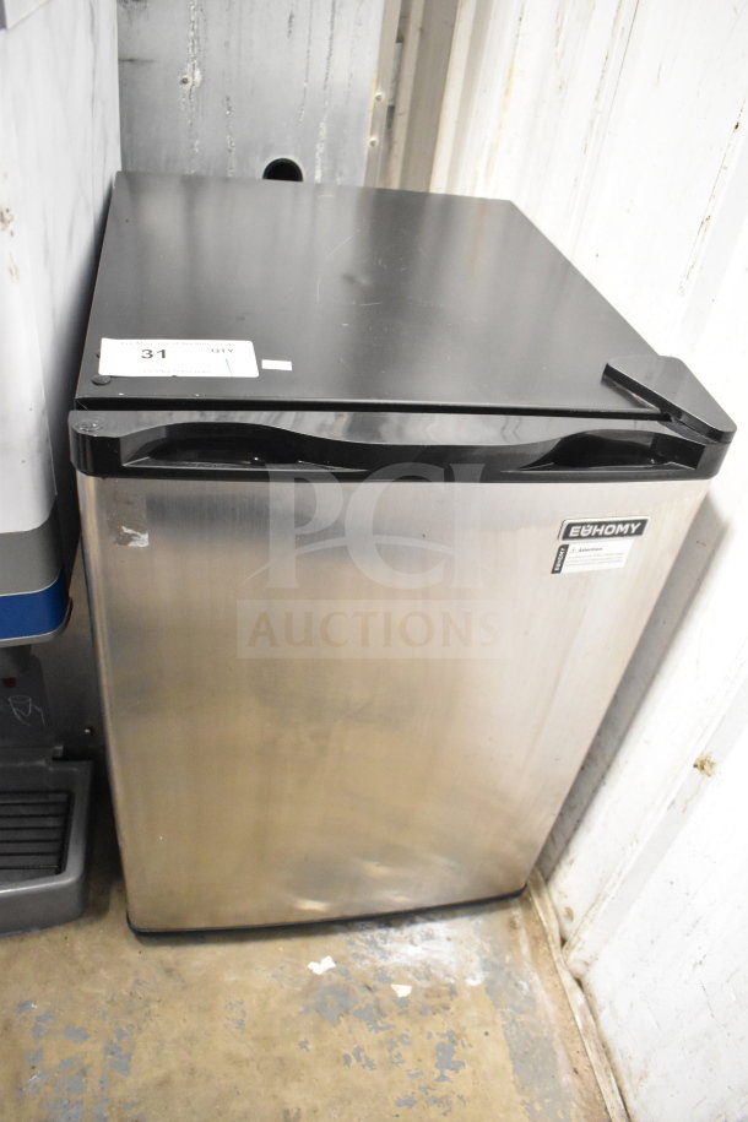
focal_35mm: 27
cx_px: 374
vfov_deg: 67.4
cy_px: 561
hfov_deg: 47.9
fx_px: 841
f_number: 3.5
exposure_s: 1/50
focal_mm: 18
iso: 6400
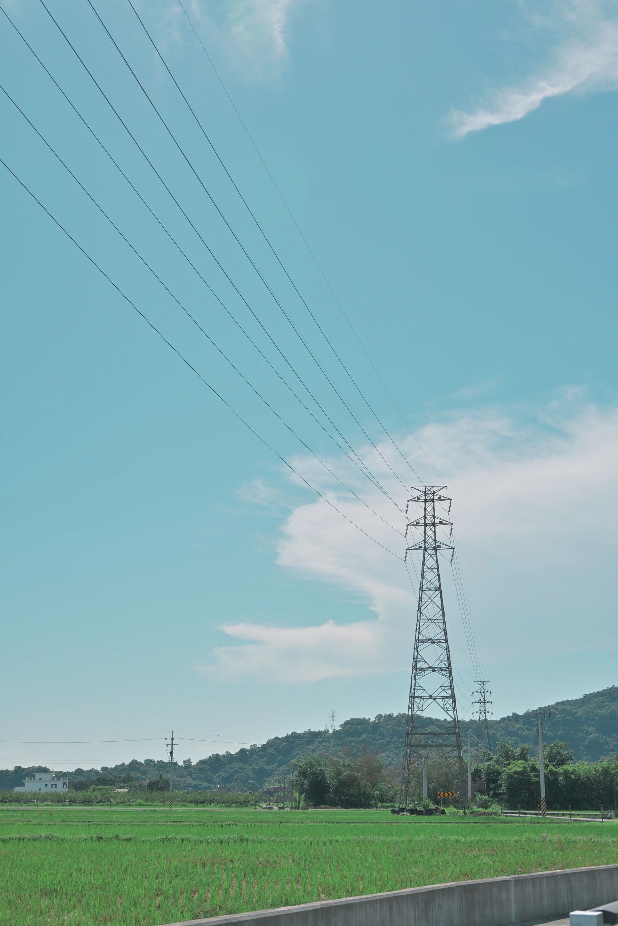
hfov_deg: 27.5
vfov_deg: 40.3
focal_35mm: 49
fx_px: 1261
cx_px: 309
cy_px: 463
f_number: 9
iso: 100
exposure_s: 1/320
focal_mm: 49
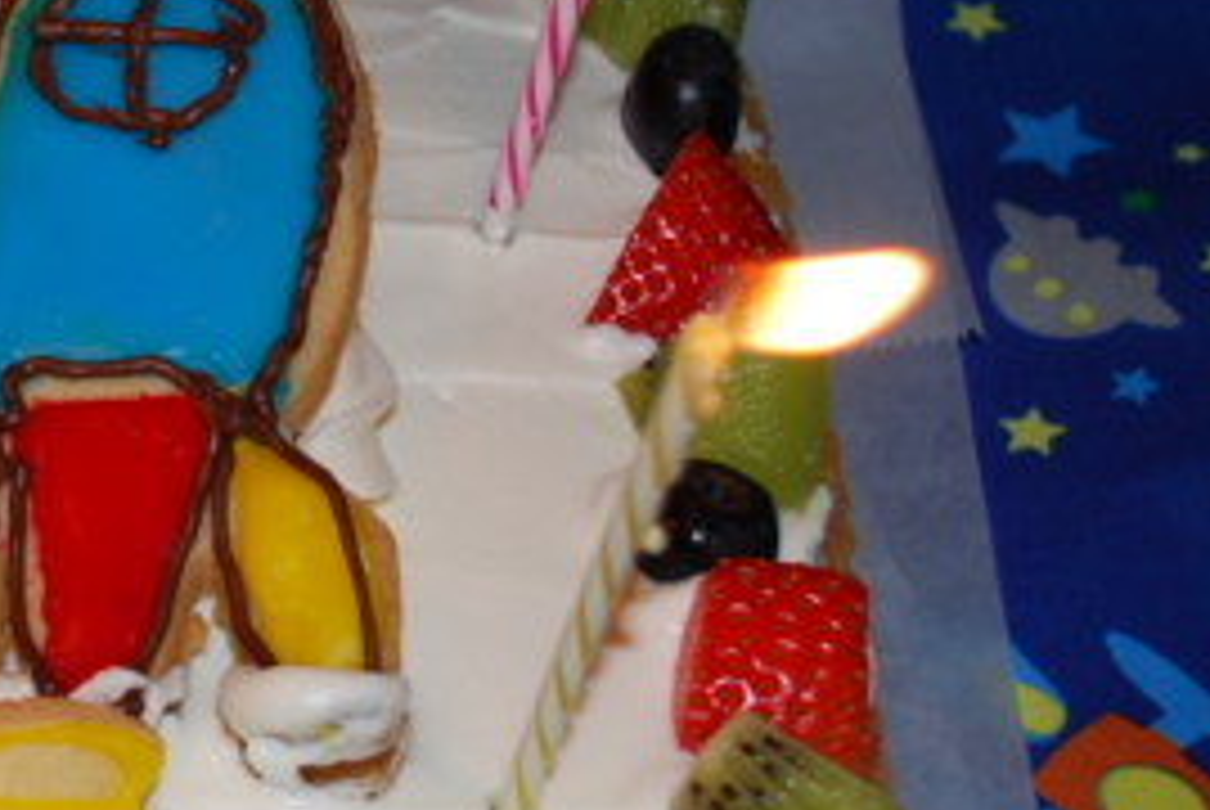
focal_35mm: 116
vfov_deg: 11.8
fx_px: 3903
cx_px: -441
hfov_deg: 16.5
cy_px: 238
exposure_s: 1/60
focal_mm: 26
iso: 200
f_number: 4.5
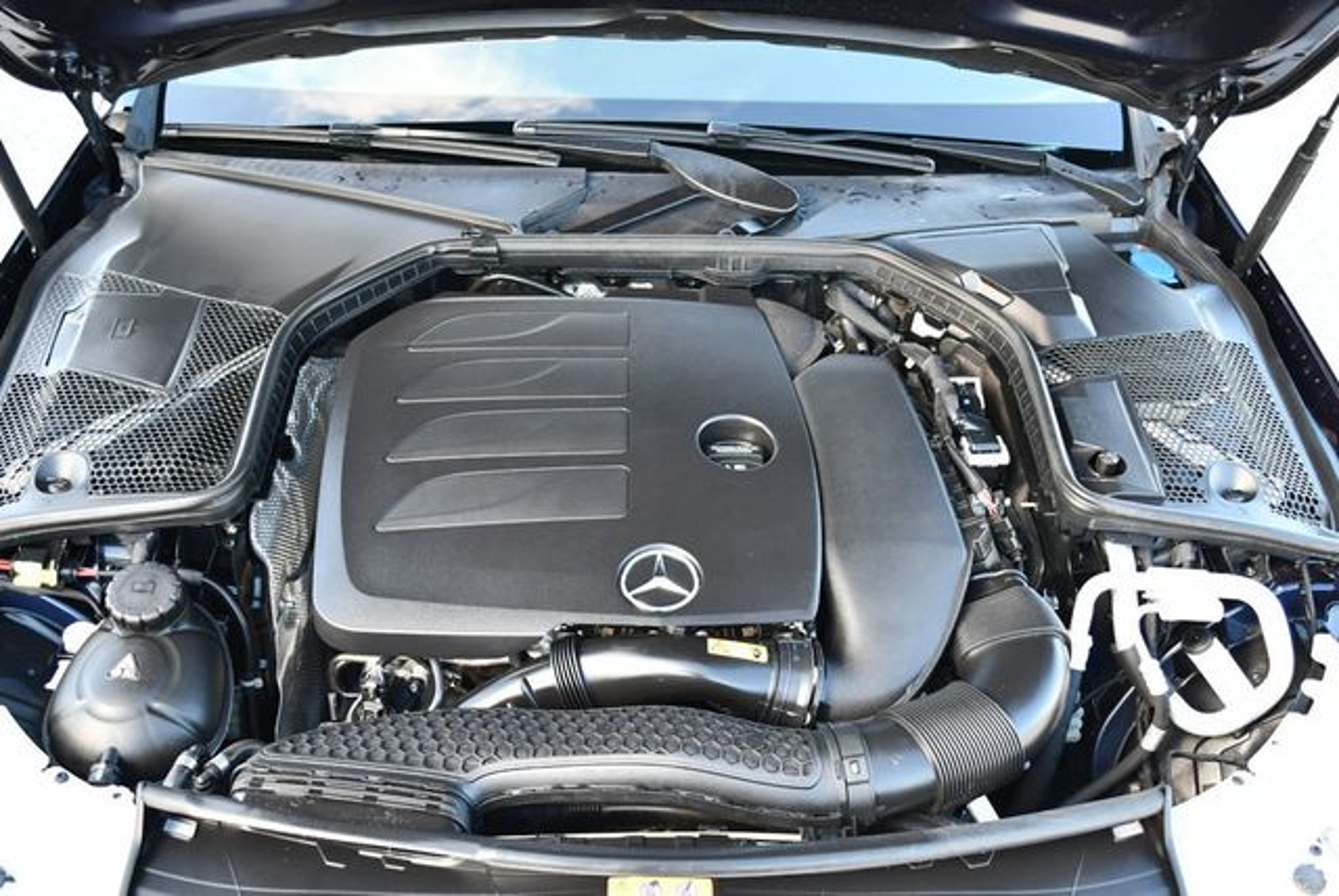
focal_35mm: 36
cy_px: 448
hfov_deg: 53.1
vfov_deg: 36.9
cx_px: 670
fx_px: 1340
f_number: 3.5
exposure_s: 1/250
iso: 800
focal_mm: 18
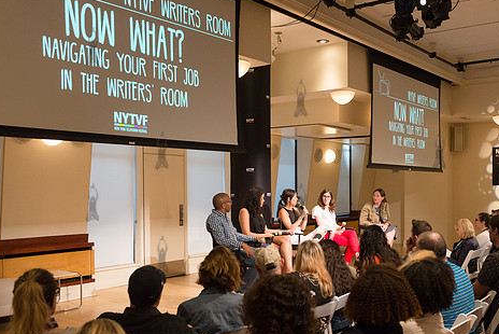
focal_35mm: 40
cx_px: 300
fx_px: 555
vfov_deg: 33.3
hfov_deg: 48.1
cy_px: 202
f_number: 4
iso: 2500
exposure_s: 1/200
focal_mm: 32
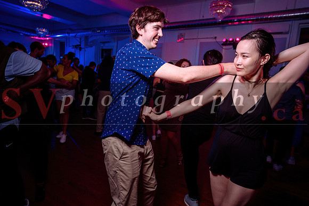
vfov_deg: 53.2
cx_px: 154
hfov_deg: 73.7
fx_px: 206
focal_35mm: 24
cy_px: 103
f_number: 3.2
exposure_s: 1/50
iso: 800
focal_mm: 24
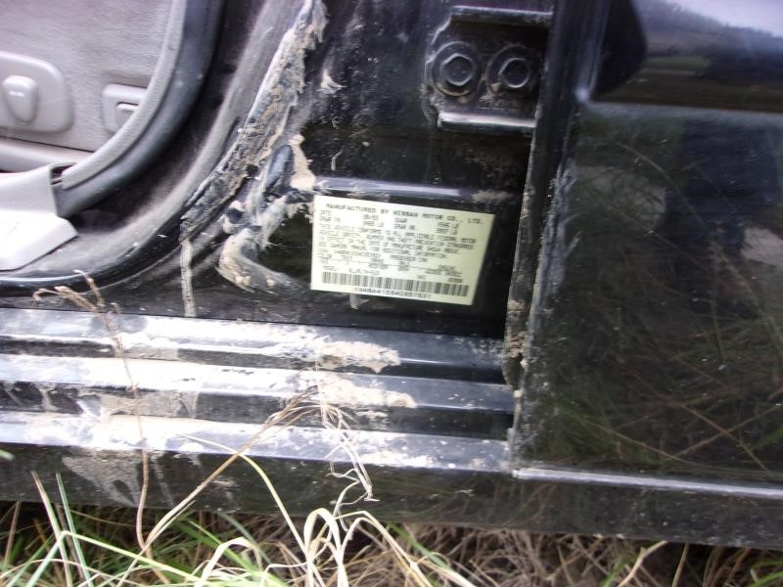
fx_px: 611
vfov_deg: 51.4
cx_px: 392
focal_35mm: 27
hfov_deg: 65.3
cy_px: 294
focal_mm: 4.9
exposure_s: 1/34
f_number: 3
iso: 140
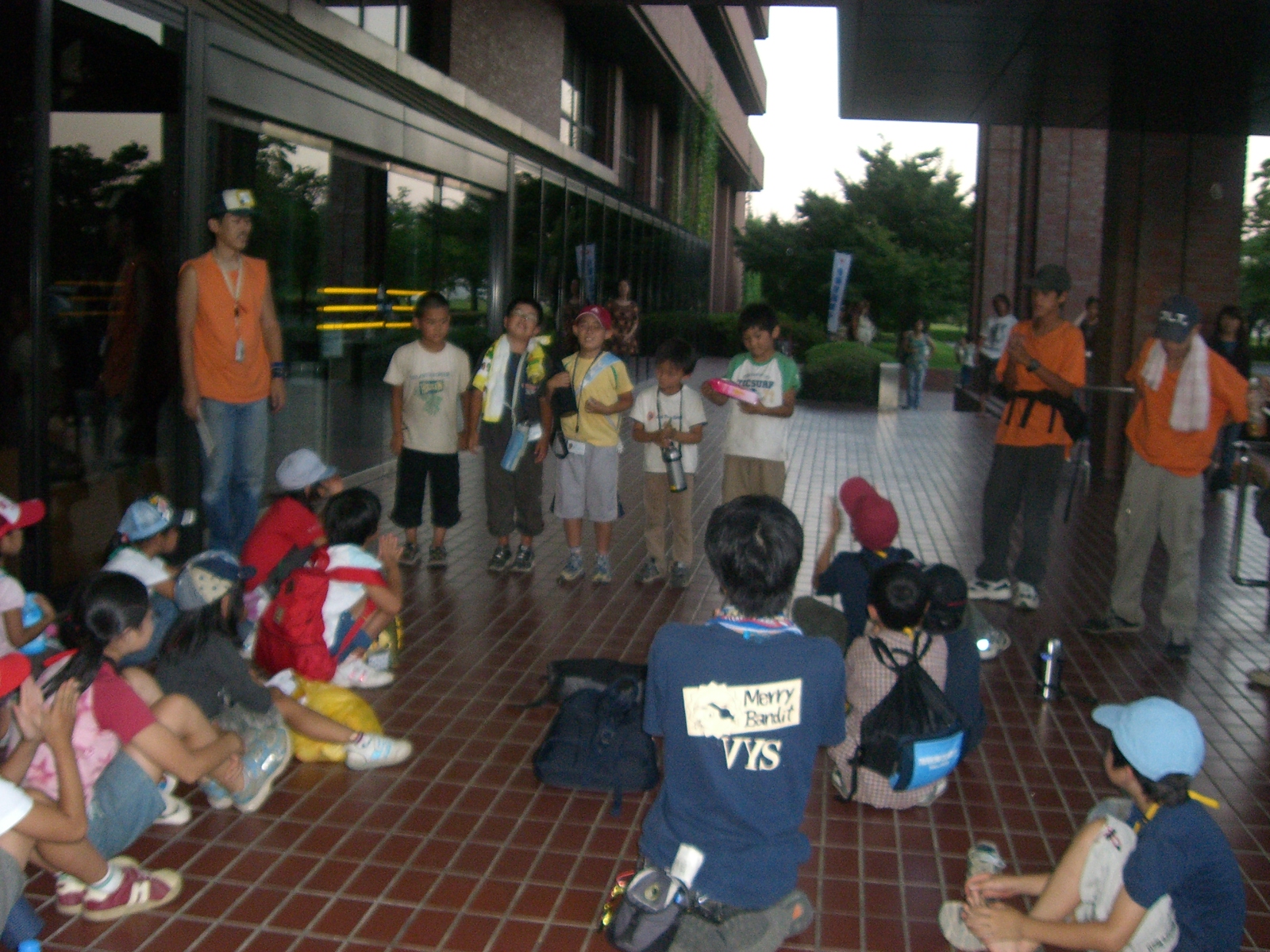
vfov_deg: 37.7
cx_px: 635
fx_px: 1394
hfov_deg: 49.0
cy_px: 476
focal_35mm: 38
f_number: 2.7
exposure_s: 1/60
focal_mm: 6.2
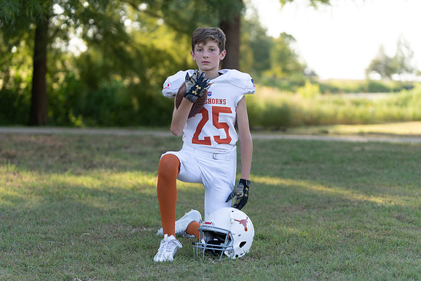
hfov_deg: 22.1
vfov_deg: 14.9
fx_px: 1076
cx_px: 210
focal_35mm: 92
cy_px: 140
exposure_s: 1/400
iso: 160
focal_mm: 92
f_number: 2.8
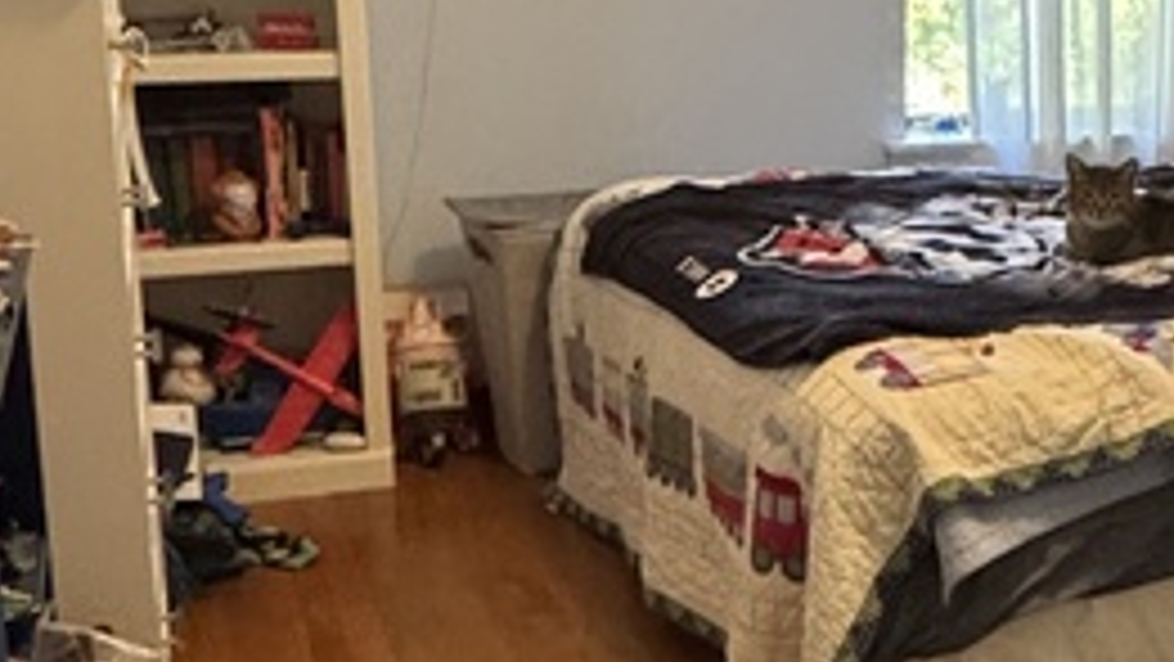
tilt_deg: -15.1
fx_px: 1962
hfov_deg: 31.9
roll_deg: -1.0
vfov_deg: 19.1
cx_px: 1030
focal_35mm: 63
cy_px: 365
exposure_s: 1/60
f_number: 2.2
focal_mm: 2.22
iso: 1000
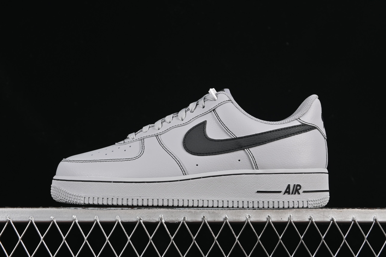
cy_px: 128
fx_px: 804
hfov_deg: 27.0
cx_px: 193
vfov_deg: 18.2
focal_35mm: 75
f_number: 8
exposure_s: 1/80
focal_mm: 50
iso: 160
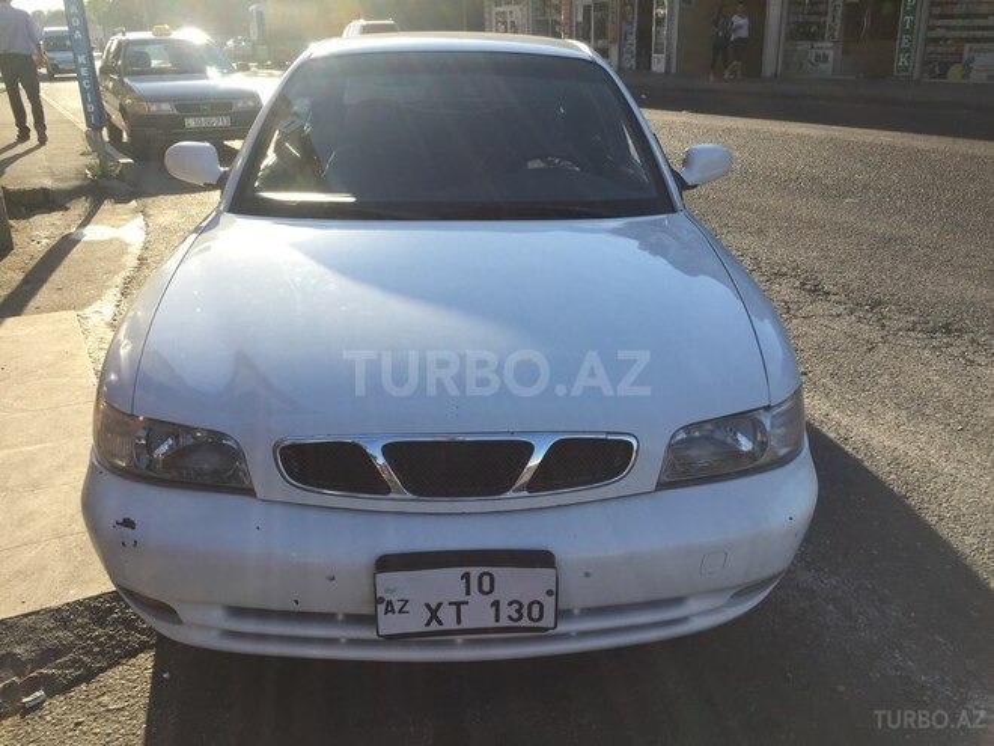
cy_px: 373
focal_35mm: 29
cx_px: 497
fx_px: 833
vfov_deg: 48.2
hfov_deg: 61.7
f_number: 2.2
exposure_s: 1/1068
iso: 32
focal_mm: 4.15
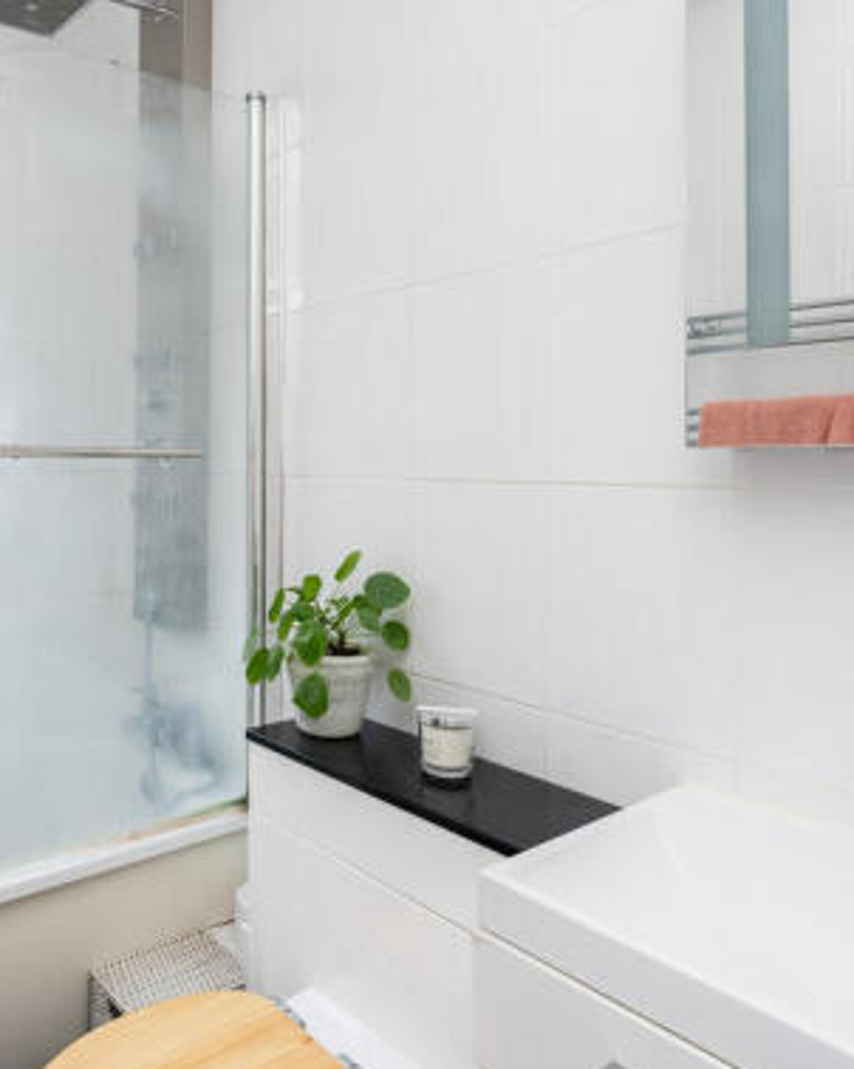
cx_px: 175
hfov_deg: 50.4
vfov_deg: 64.2
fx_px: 848
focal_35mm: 27
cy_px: 460
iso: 800
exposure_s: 1/30
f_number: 7.1
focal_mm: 16.5
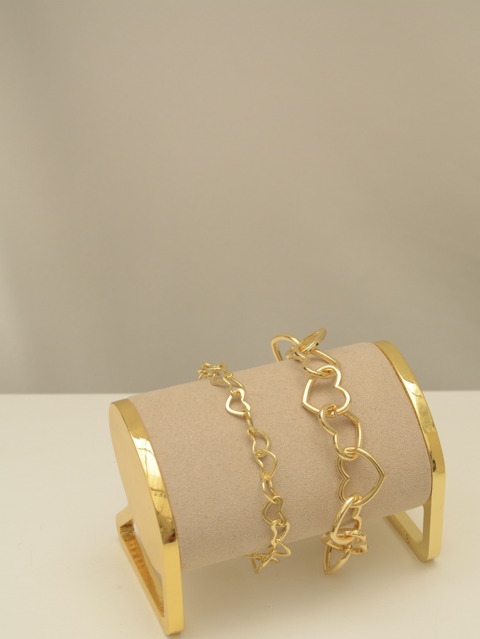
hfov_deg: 19.1
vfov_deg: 25.1
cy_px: 448
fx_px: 1424
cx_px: 288
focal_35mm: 77
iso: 500
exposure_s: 1/250
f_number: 8
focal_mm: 38
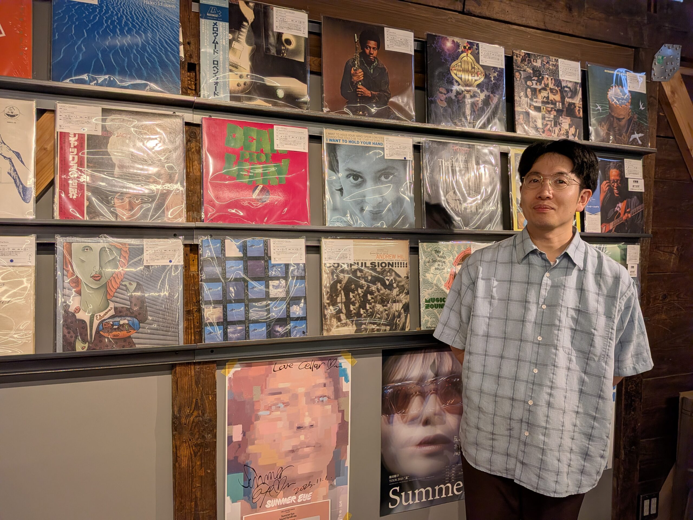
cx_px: 346
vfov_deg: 56.8
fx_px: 480
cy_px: 260
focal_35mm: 24
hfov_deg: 71.6
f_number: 1.7
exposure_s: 1/616
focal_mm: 4.53
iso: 27
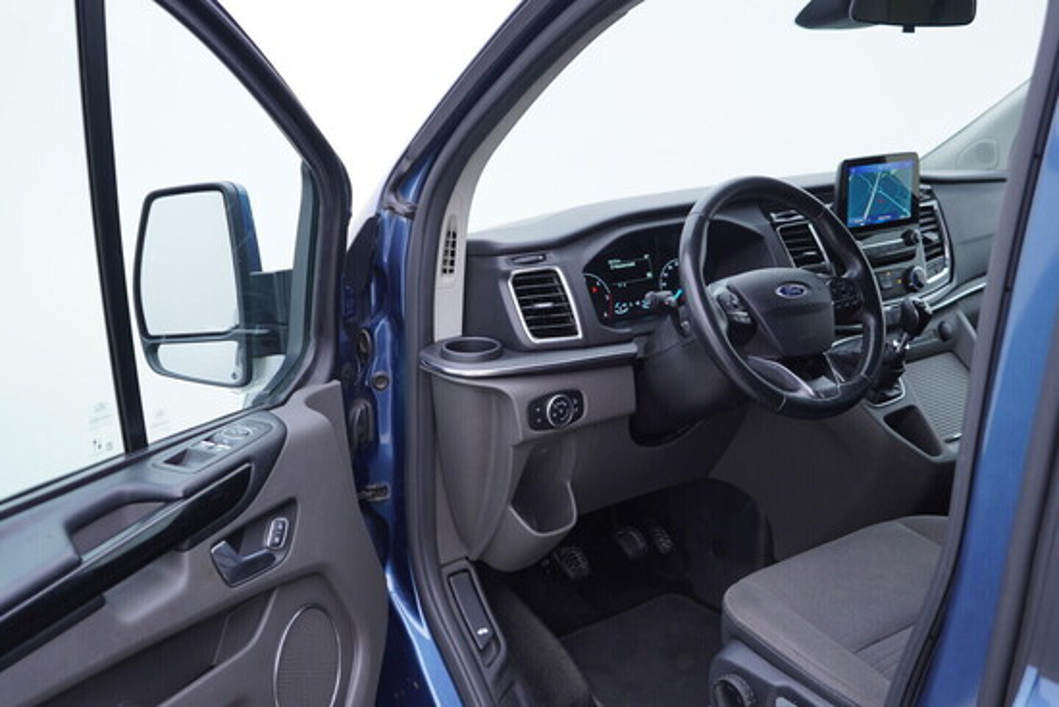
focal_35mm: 36
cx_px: 530
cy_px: 354
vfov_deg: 36.9
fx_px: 1059
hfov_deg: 53.1
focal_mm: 24
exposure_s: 1/40
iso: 125
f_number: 2.8
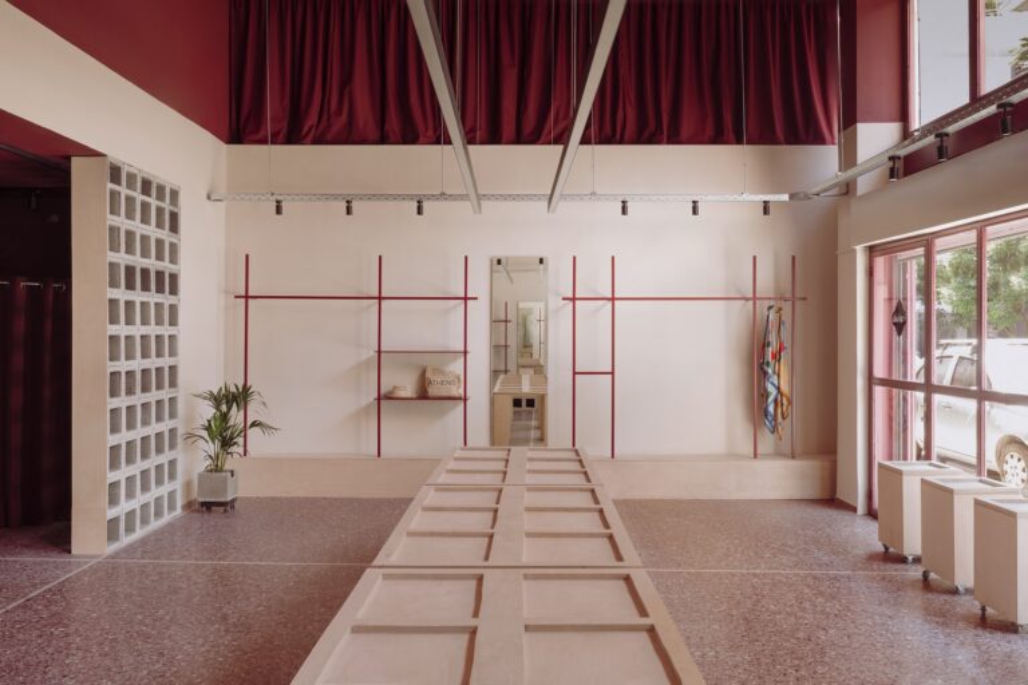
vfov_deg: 43.6
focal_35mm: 30
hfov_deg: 61.9
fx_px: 857
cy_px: 342
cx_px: 514
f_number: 11
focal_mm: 30
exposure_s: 1/1.67
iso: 100
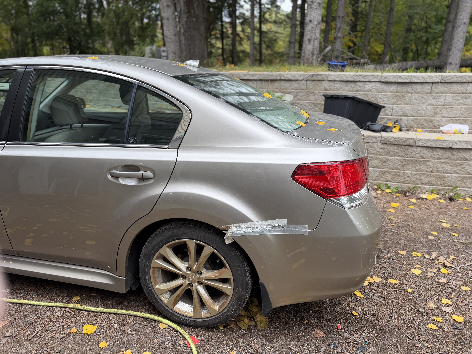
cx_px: 236
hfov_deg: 71.6
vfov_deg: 56.8
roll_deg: +0.5
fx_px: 327
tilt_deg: -19.9
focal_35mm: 24
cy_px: 177
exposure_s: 1/263
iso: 80
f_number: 1.78
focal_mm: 6.76
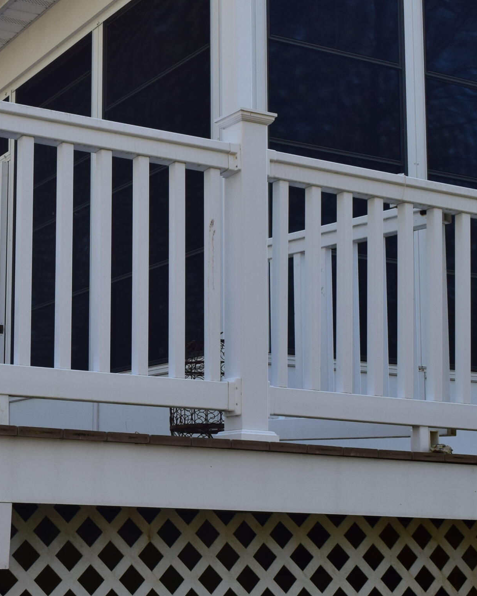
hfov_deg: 22.0
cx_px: -35
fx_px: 1165
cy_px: 379
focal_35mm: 66
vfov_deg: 28.6
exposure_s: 1/320
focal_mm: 24
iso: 400
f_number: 10
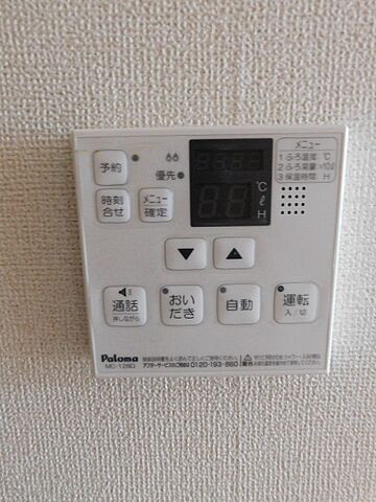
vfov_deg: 73.9
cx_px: 188
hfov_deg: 58.9
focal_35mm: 23
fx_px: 333
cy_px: 251
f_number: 3
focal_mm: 4
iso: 400
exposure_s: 1/13
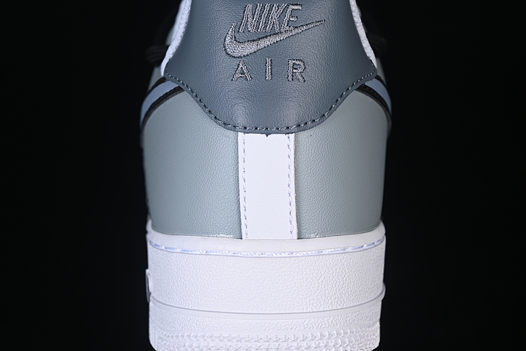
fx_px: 1096
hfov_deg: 27.0
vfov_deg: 18.2
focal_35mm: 75
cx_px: 263
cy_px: 176
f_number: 7.1
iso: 160
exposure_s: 1/80
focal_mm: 50
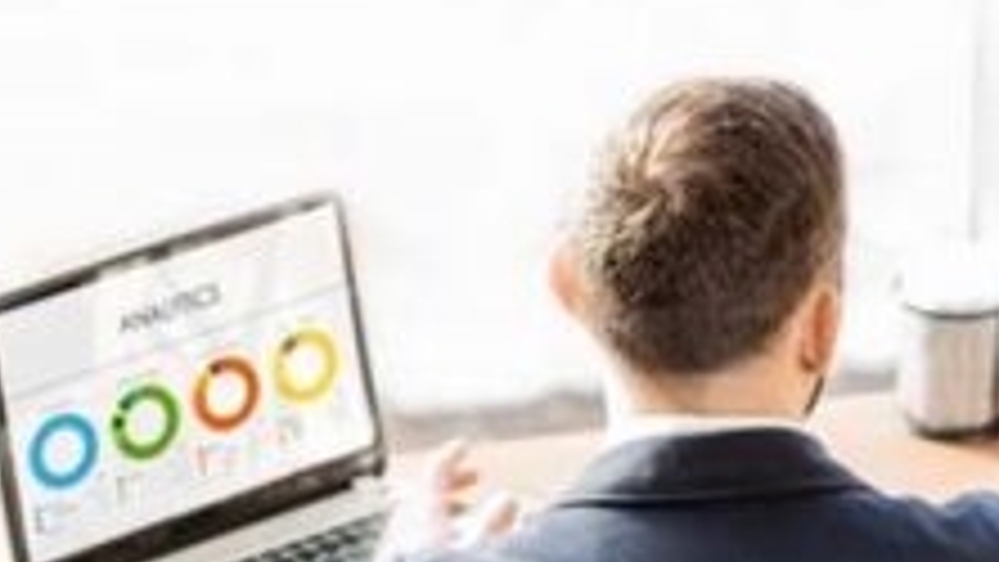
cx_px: 81
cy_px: 1221
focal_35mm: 411
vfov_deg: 2.9
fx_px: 10890
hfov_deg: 5.2
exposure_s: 1/200
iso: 200
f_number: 2.5
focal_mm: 85
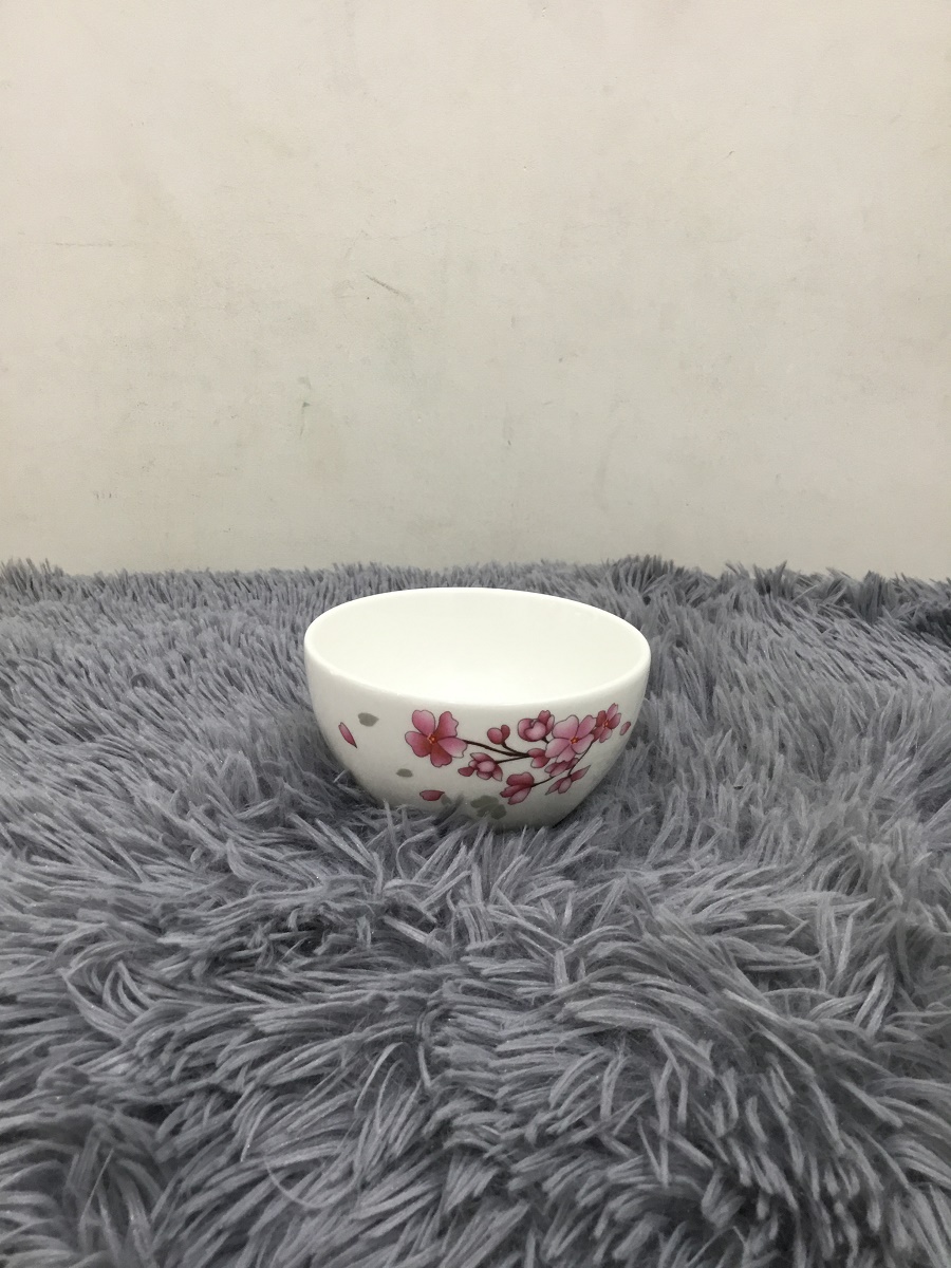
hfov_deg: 45.4
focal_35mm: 31
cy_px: 634
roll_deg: +0.7
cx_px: 476
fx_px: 1136
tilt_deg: -18.8
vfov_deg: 58.4
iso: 100
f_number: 2.4
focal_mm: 3.3
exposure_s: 1/33
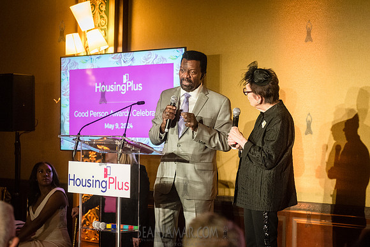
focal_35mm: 80
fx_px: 822
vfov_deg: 17.1
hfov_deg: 25.4
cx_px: 185
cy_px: 124
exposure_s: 1/200
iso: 6400
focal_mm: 80
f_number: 3.5
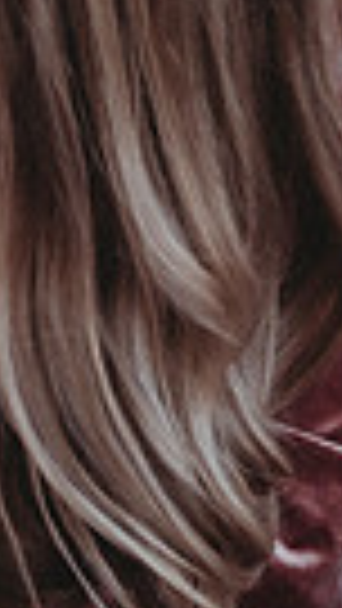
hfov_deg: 3.9
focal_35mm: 297
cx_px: -806
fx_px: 4785
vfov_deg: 7.2
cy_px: -218
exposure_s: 1/250
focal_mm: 66
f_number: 2.8
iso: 100
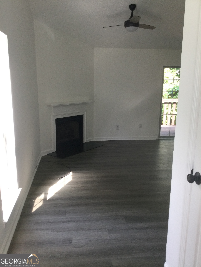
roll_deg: -1.3
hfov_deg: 45.4
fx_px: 240
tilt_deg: -13.5
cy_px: 134
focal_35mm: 31
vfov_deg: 58.4
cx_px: 100
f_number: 2.4
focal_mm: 3.3
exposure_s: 1/30
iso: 25
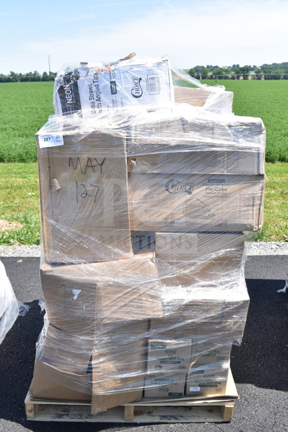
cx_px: 144
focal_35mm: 32
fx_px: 378
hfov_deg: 41.7
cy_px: 216
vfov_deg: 59.5
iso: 200
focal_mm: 21
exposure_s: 1/250
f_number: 8
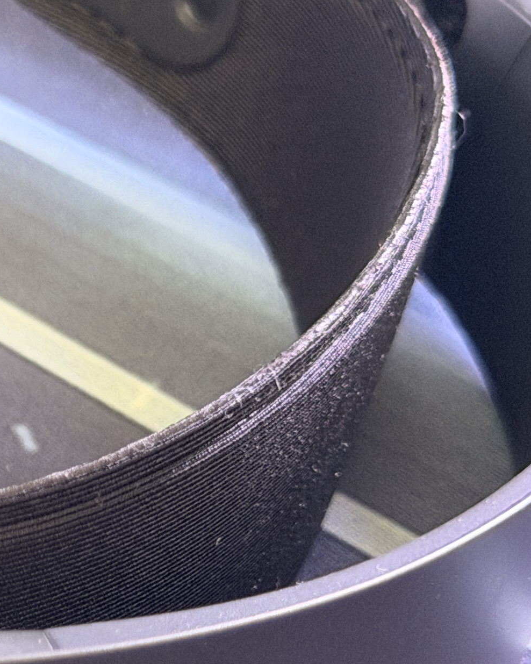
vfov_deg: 12.6
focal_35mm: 153
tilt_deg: -33.7
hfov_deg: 9.6
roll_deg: +1.8
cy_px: 398
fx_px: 3006
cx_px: -410
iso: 500
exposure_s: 1/40
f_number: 1.78
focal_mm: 6.76
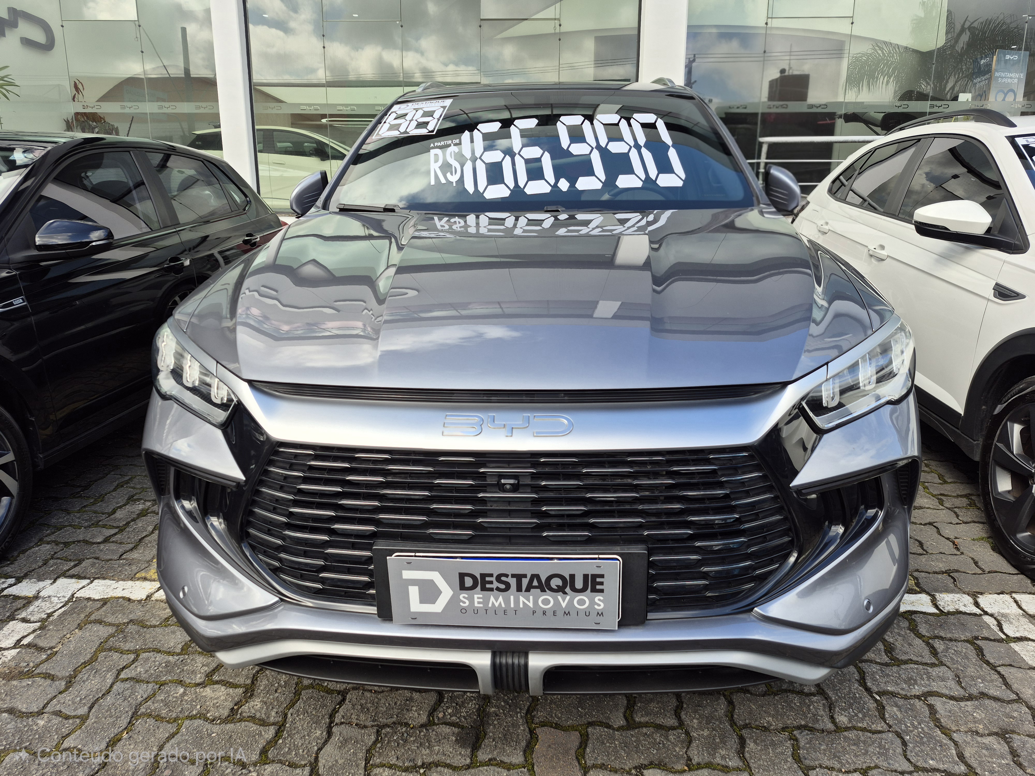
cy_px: 388
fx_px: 688
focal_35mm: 23
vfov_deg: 58.9
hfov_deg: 73.9
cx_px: 518
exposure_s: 1/526
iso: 25
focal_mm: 5.4
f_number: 1.8
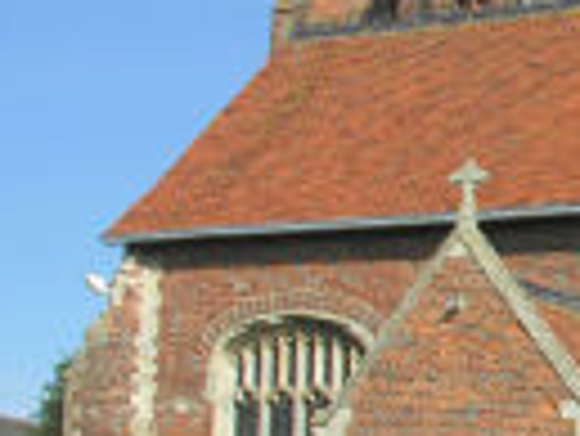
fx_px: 2096
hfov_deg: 14.5
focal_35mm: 125
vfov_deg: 11.9
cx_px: 904
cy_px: 303
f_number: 6.3
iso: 50
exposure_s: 1/196
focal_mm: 8.9
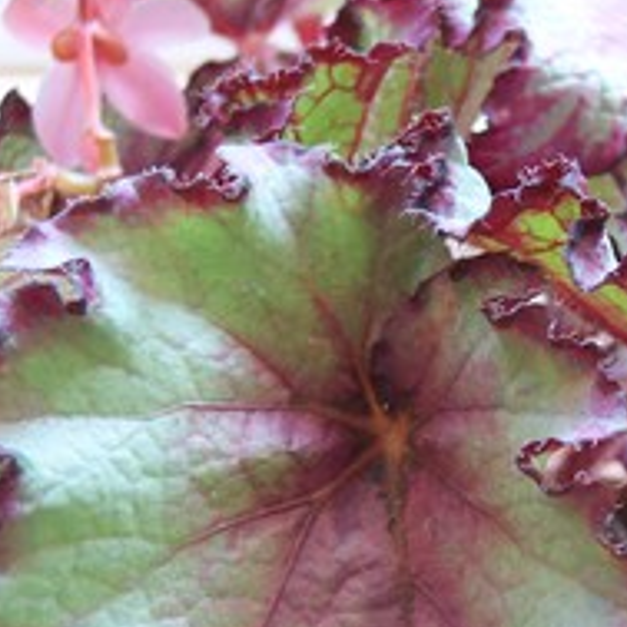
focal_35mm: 78
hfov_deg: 21.7
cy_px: 454
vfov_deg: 22.0
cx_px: 561
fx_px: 1598
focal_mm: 8
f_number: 2.8
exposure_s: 1/20
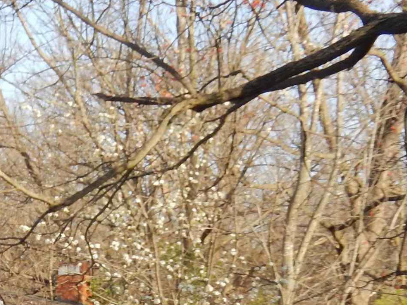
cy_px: 411
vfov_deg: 12.2
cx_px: -225
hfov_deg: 15.4
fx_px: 1376
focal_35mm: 117
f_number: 4
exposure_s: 1/250
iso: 125
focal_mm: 6.5
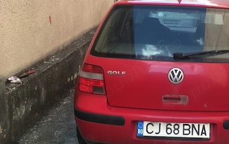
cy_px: 75
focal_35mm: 50
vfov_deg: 25.9
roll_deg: -1.3
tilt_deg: -16.8
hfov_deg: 38.6
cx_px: 186
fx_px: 312
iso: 25
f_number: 2.2
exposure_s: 1/142
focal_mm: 4.15
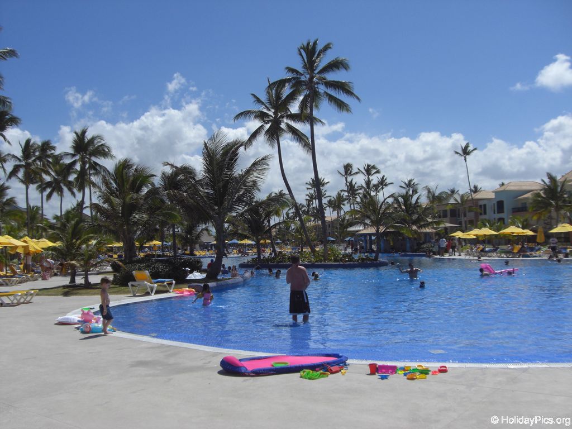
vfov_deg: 37.7
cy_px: 214
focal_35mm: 38
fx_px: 628
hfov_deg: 49.0
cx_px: 286
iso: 64
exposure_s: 1/320
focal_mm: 6.2
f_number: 8
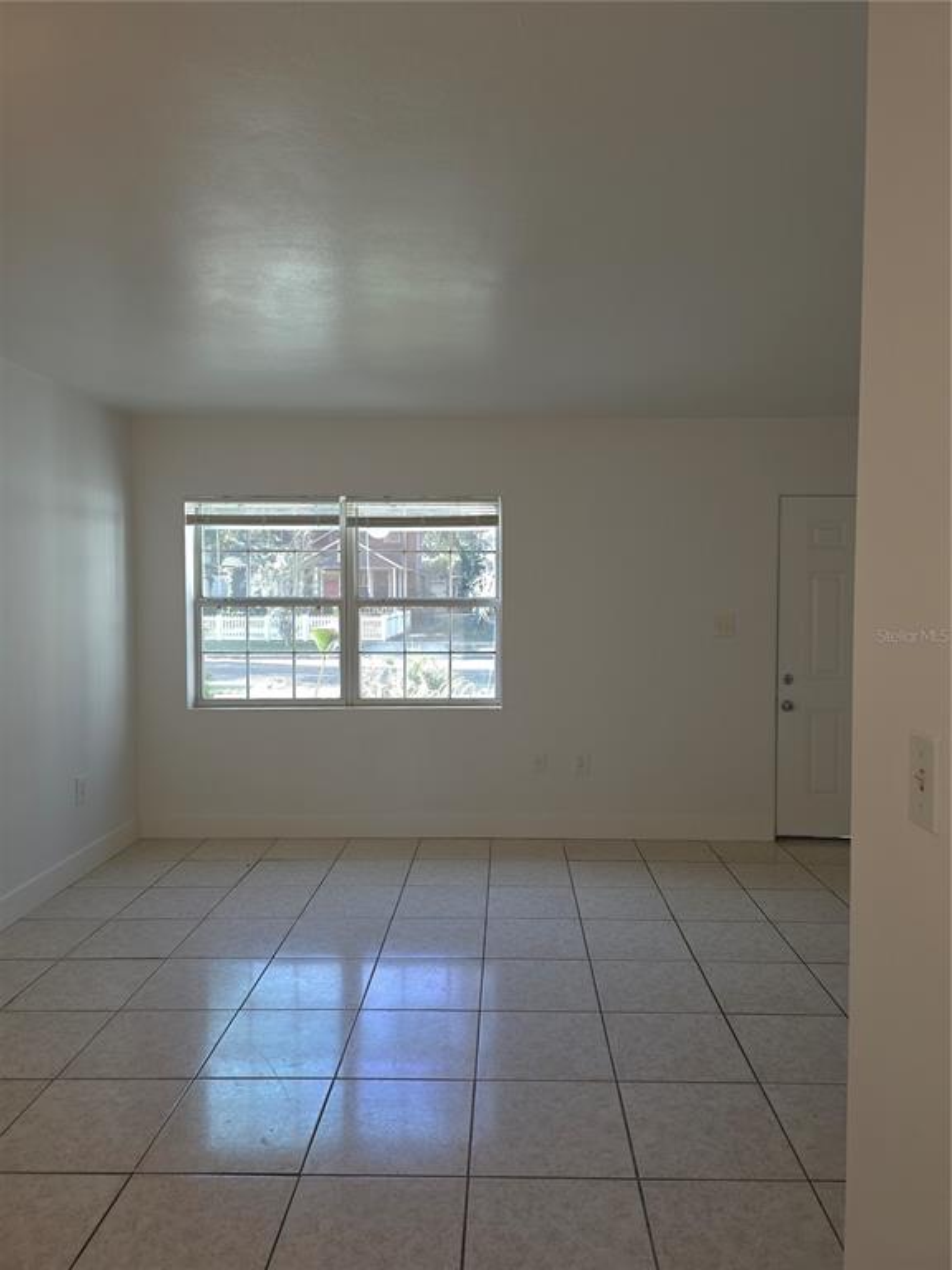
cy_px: 635
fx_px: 843
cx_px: 476
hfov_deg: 58.9
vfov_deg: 73.9
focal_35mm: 23
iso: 125
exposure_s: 1/60
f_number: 1.7
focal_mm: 6.3
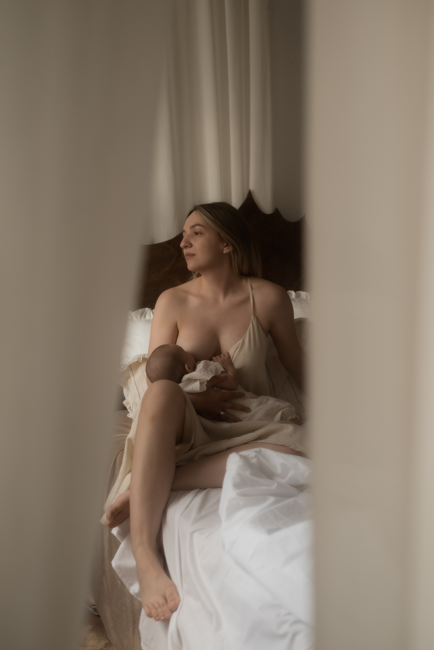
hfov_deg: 37.9
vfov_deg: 54.4
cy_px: 325
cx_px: 217
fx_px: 632
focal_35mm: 35
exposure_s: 1/320
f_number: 2.8
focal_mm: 35
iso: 320
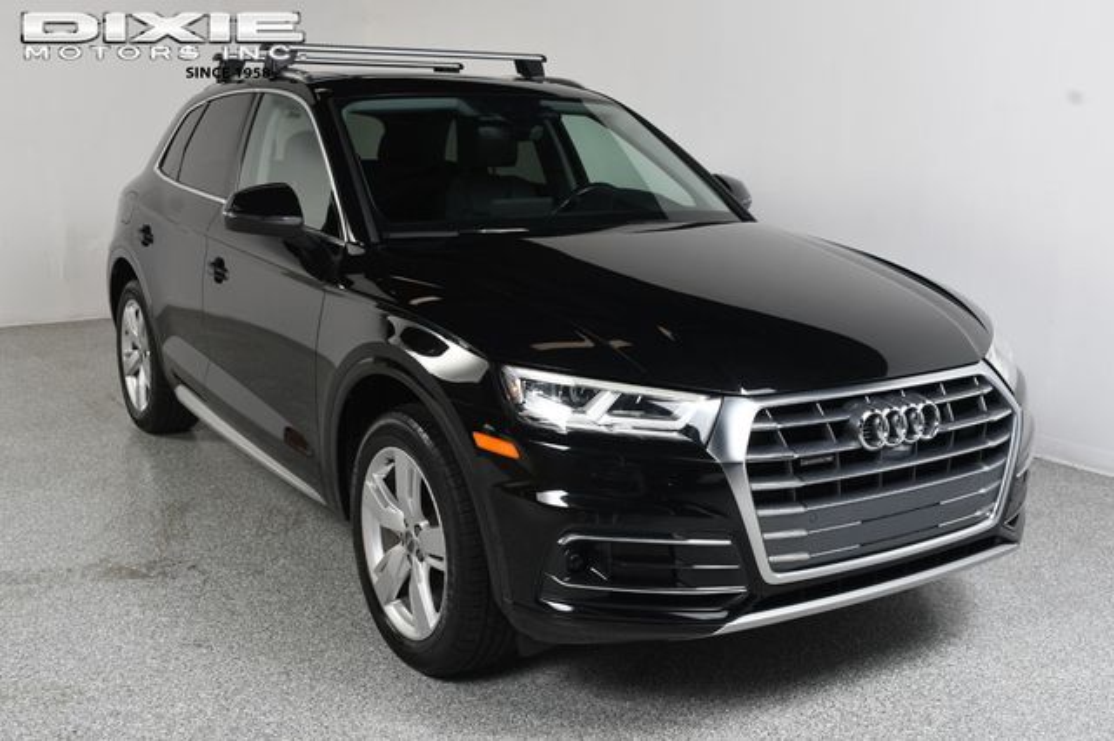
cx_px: 557
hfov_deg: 49.6
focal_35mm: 39
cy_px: 370
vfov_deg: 34.2
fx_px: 1206
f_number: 9
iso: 100
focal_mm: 26
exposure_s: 1/160
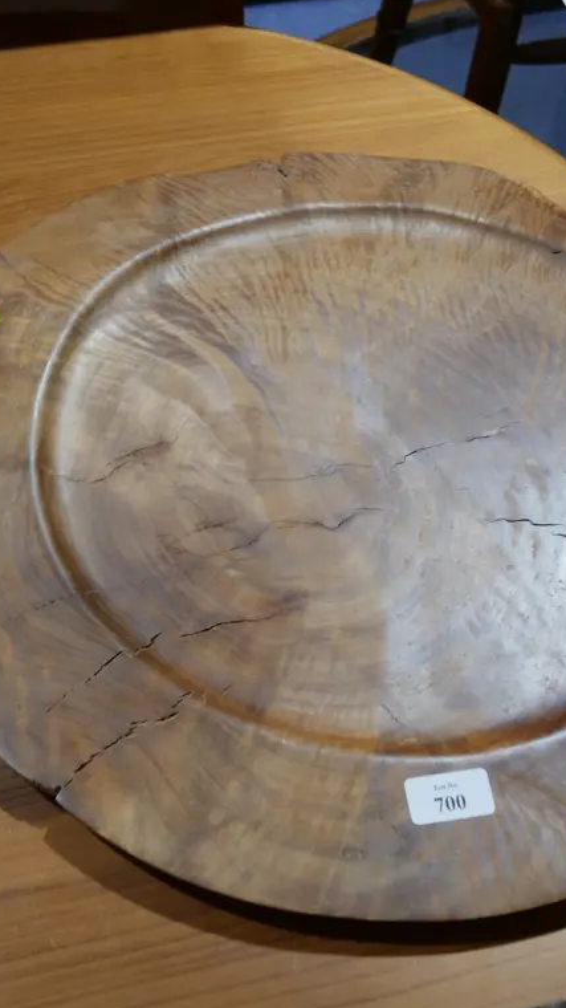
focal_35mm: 47
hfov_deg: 25.4
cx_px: 327
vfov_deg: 43.7
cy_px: 505
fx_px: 1255
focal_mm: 16
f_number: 3.6
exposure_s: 1/60
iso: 200
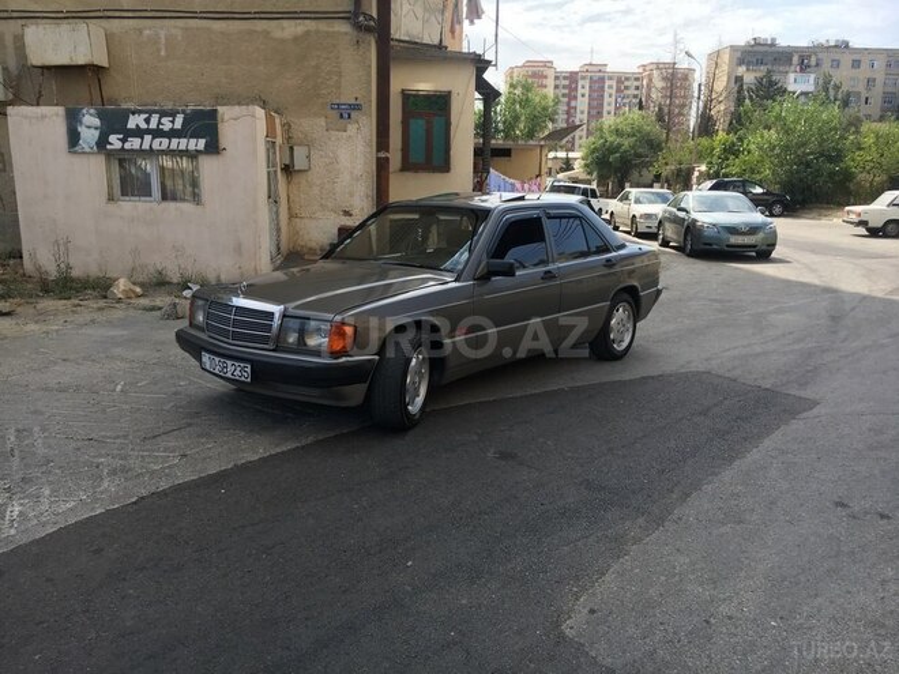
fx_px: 753
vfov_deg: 48.2
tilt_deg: -11.3
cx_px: 450
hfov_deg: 61.7
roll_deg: -0.3
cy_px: 337
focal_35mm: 29
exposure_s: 1/646
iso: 25
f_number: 2.2
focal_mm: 4.15
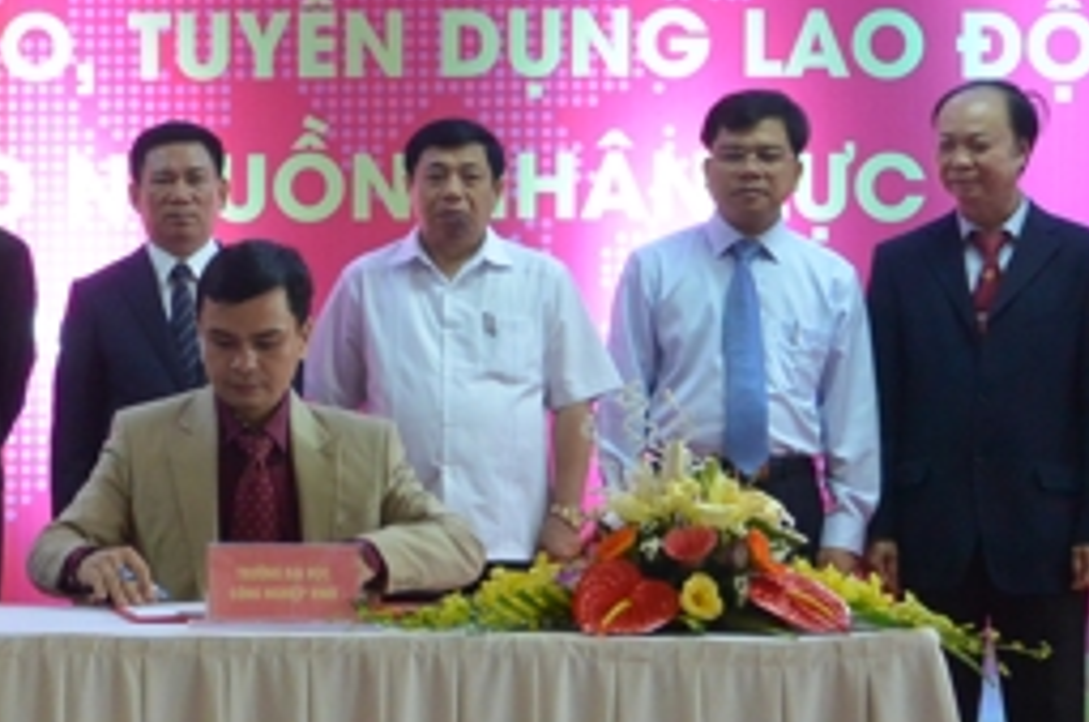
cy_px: 466
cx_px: -68
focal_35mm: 93
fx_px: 2808
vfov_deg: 14.6
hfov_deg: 21.0
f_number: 4
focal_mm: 14
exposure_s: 1/60
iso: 560
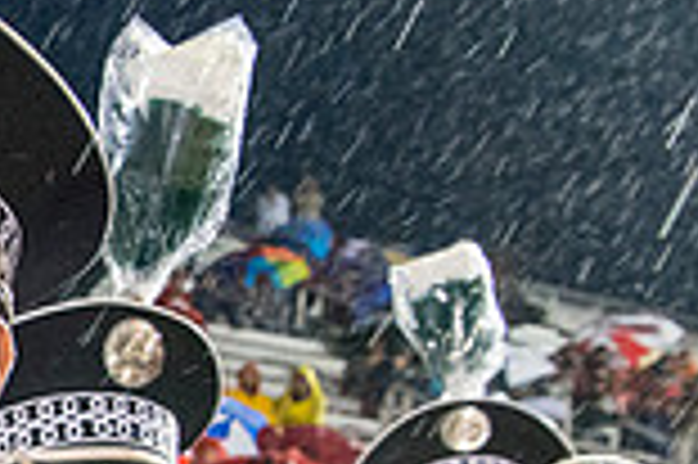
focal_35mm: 90
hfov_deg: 18.7
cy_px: 619
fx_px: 1743
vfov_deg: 14.5
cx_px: -473
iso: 5000
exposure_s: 1/200
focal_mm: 24
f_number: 5.6
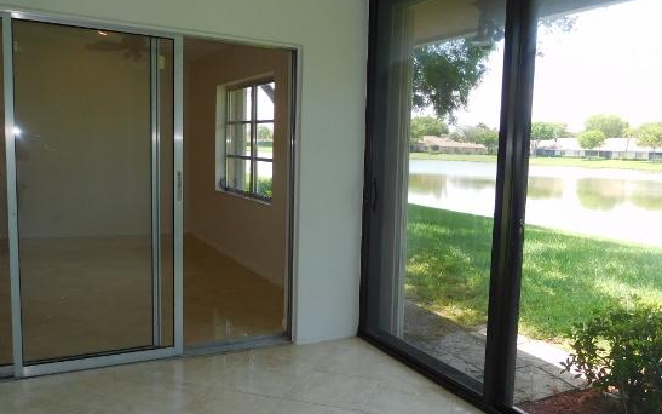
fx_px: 559
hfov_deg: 61.1
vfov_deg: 40.6
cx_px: 369
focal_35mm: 31
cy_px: 219
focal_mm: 4.5
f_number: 3.4
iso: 125
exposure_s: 1/160
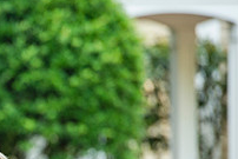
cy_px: 201
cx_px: -78
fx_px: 3791
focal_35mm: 573
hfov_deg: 3.6
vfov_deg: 2.4
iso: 400
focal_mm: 200
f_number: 3.5
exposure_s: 1/200
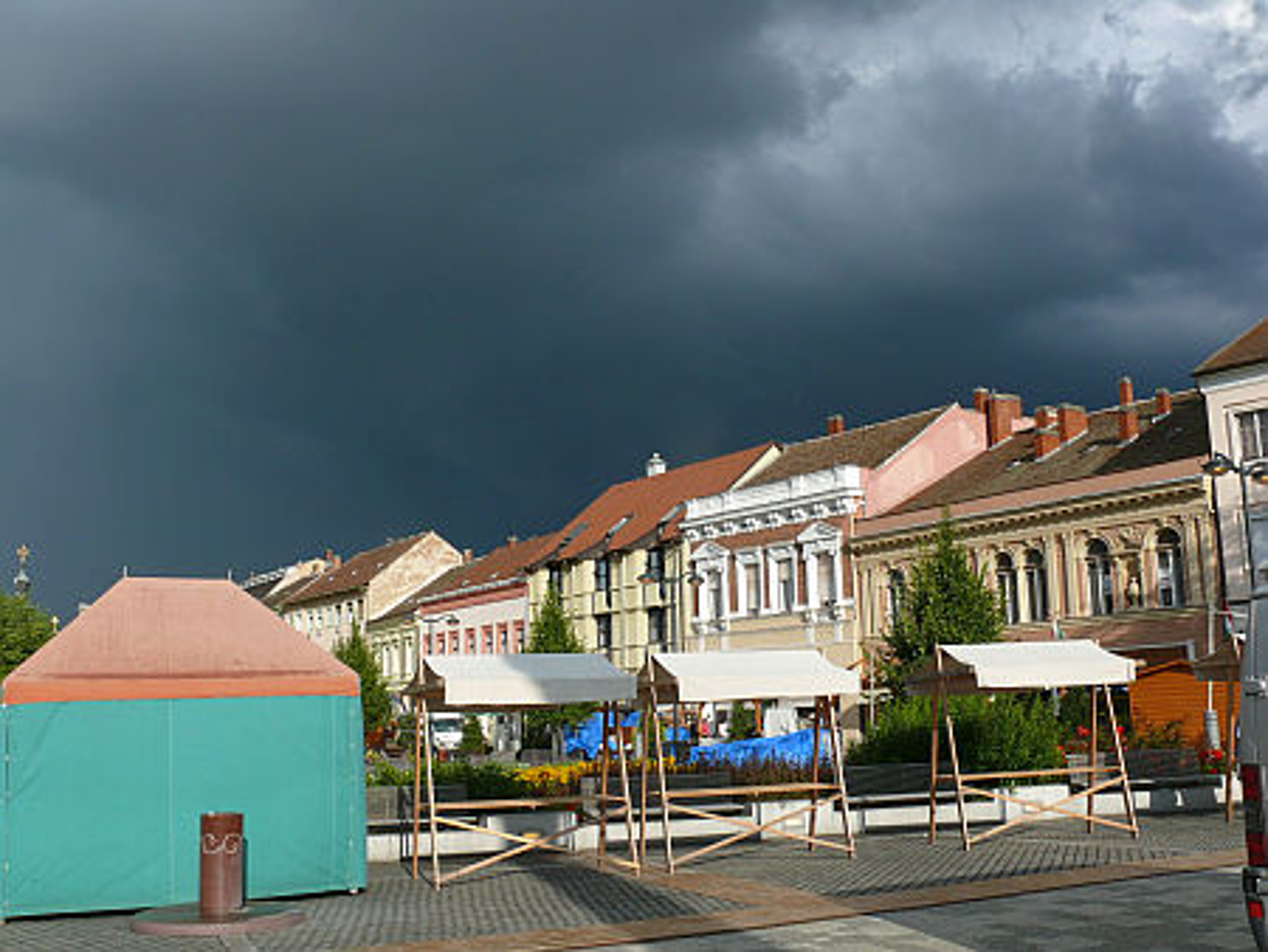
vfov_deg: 40.7
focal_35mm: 35
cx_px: 634
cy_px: 476
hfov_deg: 52.6
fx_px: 1283
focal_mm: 7.4
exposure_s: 1/400
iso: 100
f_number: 7.1
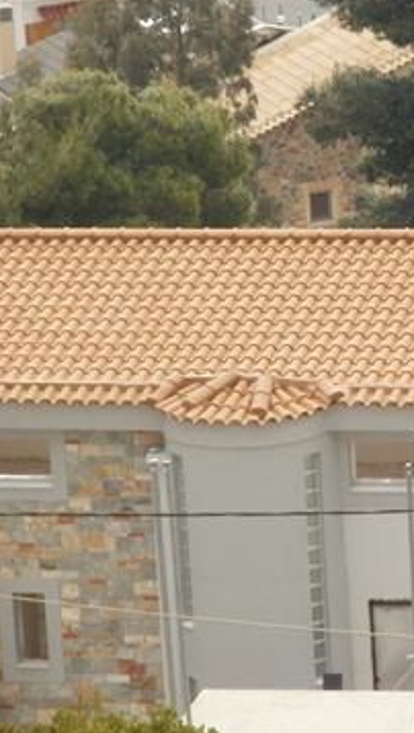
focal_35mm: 350
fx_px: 6814
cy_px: 296
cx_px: 603
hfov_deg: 3.5
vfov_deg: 6.2
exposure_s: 1/200
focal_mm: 31.5
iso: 200
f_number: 5.6
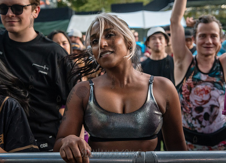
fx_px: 331
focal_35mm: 51
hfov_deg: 37.7
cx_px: 102
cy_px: 81
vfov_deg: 27.8
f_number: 4
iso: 3200
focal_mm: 48
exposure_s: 1/250
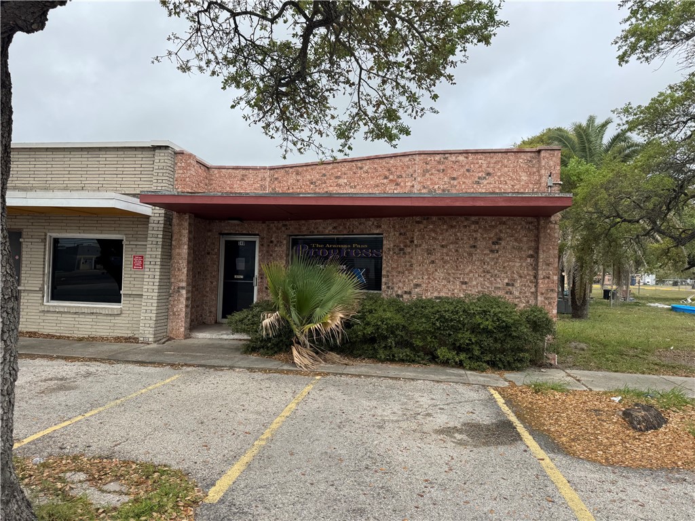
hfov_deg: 71.6
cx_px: 348
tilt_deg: +2.1
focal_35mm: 24
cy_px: 260
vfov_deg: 56.8
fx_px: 482
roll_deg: -1.8
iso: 80
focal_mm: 6.76
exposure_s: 1/3096
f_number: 1.78
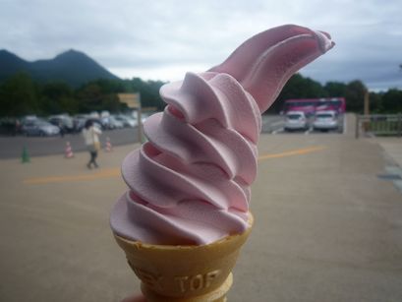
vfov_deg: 54.9
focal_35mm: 25
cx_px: 201
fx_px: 290
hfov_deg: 69.4
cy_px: 151
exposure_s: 1/640
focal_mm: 4.4
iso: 100
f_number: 2.8
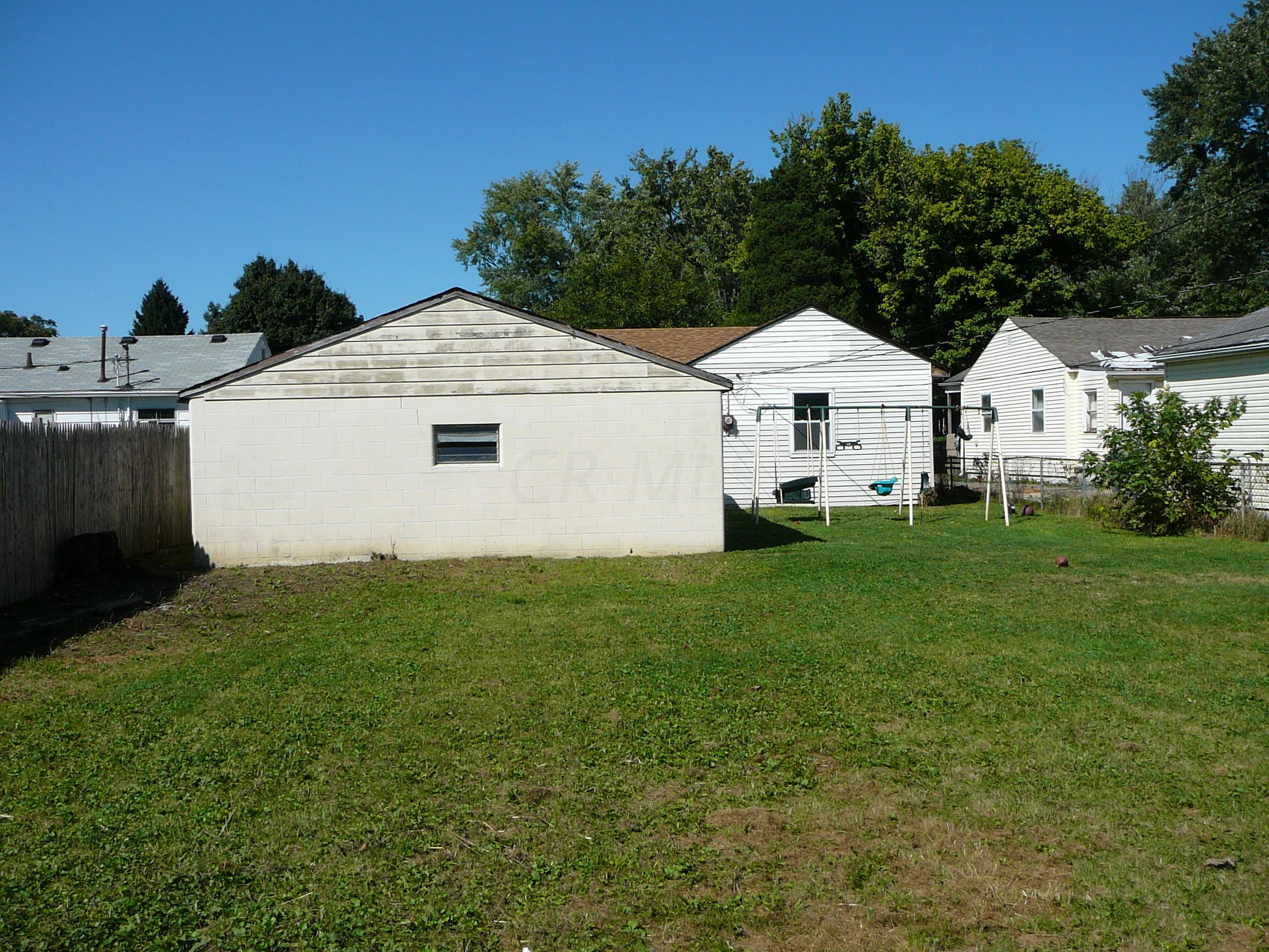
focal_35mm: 35
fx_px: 1283
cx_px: 634
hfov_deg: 52.6
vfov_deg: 40.7
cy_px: 476
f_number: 5
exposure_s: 1/640
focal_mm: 5.2
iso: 80
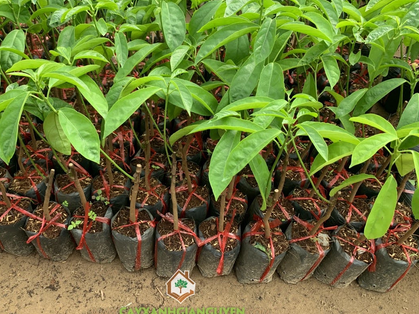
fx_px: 363
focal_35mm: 30
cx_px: 180
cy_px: 142
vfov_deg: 46.7
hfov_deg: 59.7
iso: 64
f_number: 1.8
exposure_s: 1/121
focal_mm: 4.2
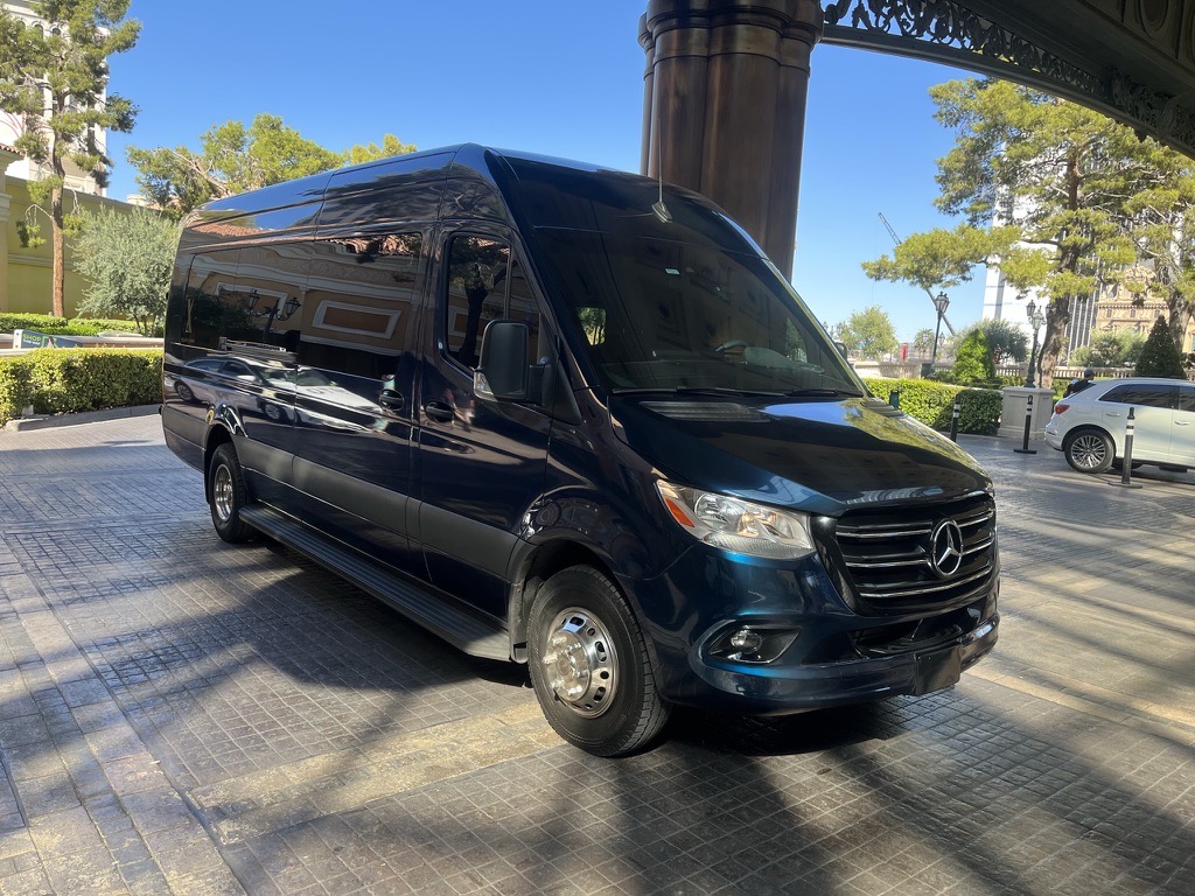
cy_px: 448
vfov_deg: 53.1
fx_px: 898
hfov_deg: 67.3
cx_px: 598
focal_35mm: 26
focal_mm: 5.1
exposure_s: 1/580
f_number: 1.6
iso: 50
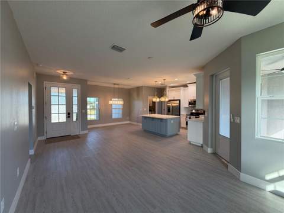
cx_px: 142
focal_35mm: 14
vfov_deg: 85.7
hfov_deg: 102.1
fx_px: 115
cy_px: 106
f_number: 2.2
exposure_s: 1/120
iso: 100
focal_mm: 2.22
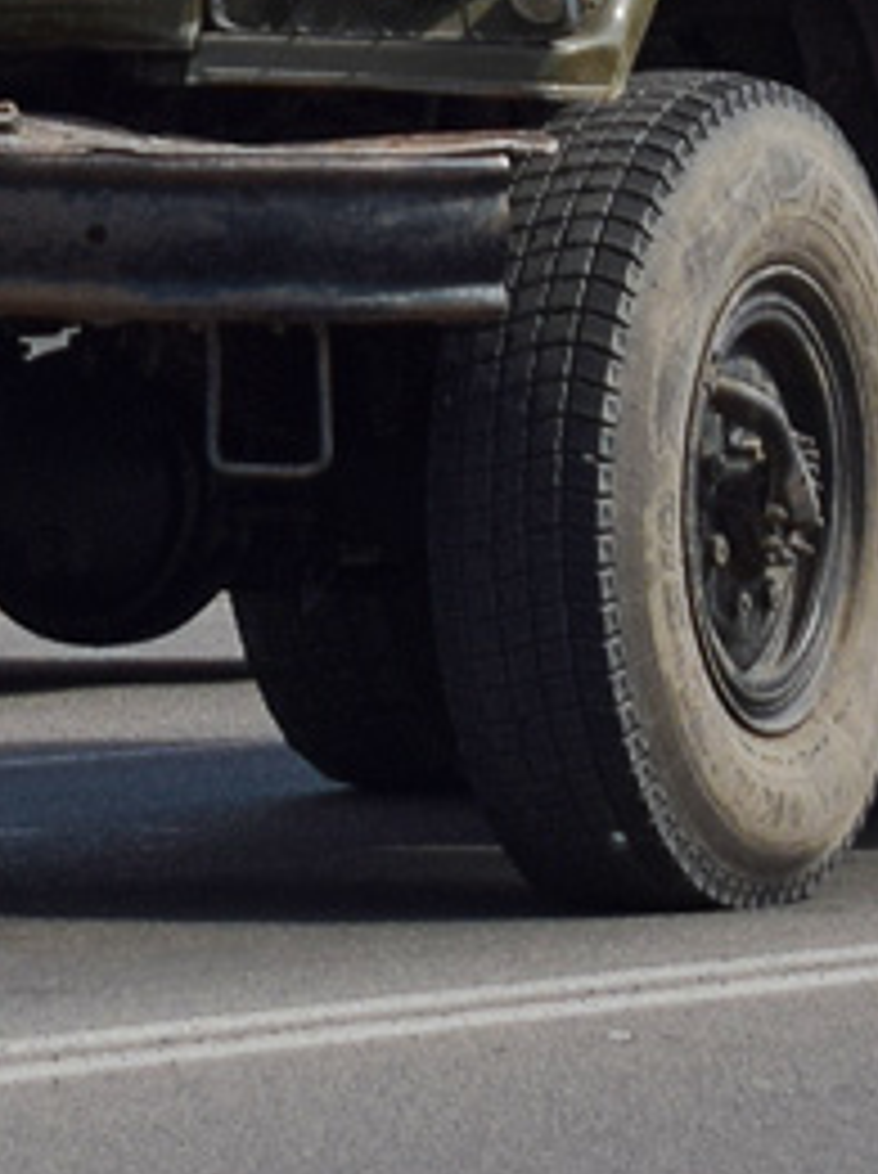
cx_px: 356
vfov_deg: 5.4
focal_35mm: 365
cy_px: -571
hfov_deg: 4.1
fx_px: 12381
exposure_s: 1/800
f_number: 5.6
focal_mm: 55
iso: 100
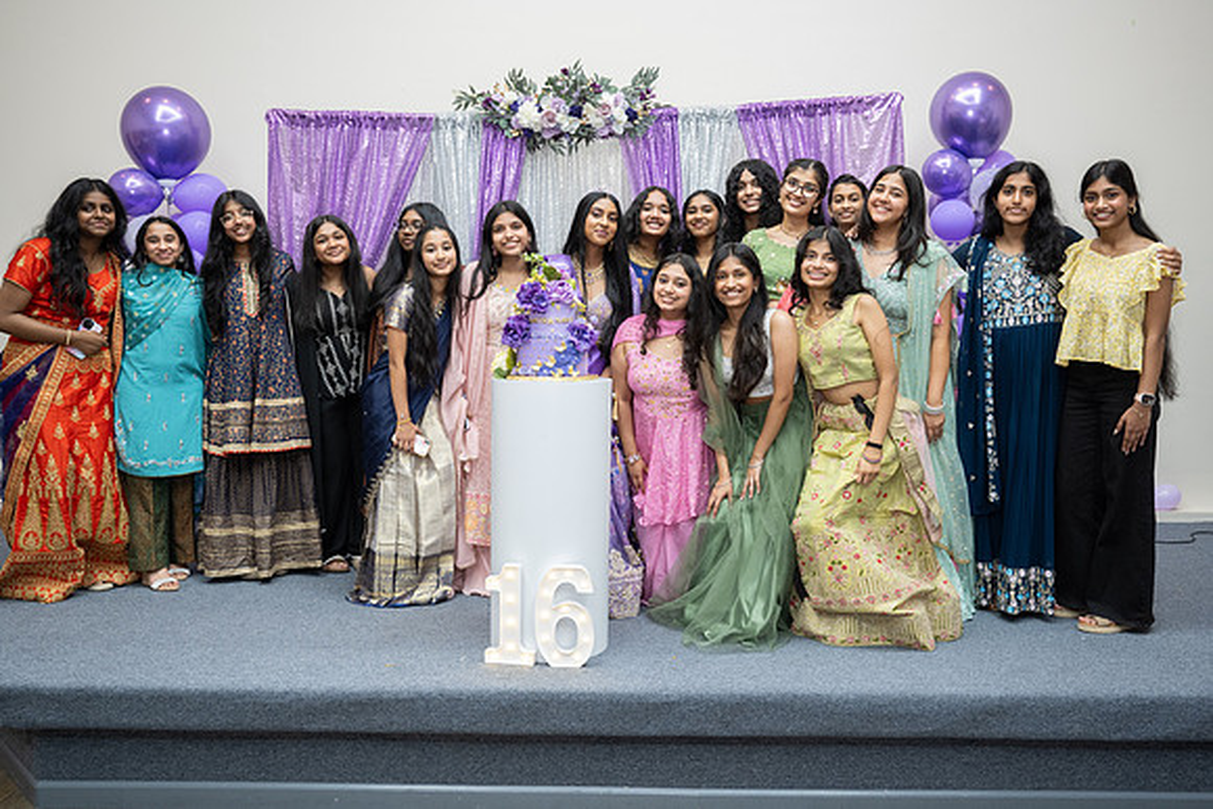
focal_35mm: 30
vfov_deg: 43.6
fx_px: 1013
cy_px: 404
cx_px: 613
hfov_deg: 61.8
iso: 800
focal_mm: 29.5
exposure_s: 1/160
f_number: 3.5
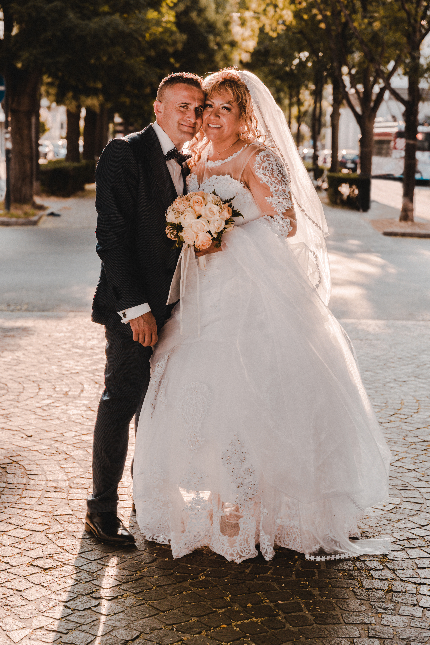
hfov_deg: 19.5
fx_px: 1254
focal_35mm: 70
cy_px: 322
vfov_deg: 28.8
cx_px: 215
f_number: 4.5
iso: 200
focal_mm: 70
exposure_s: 1/4000
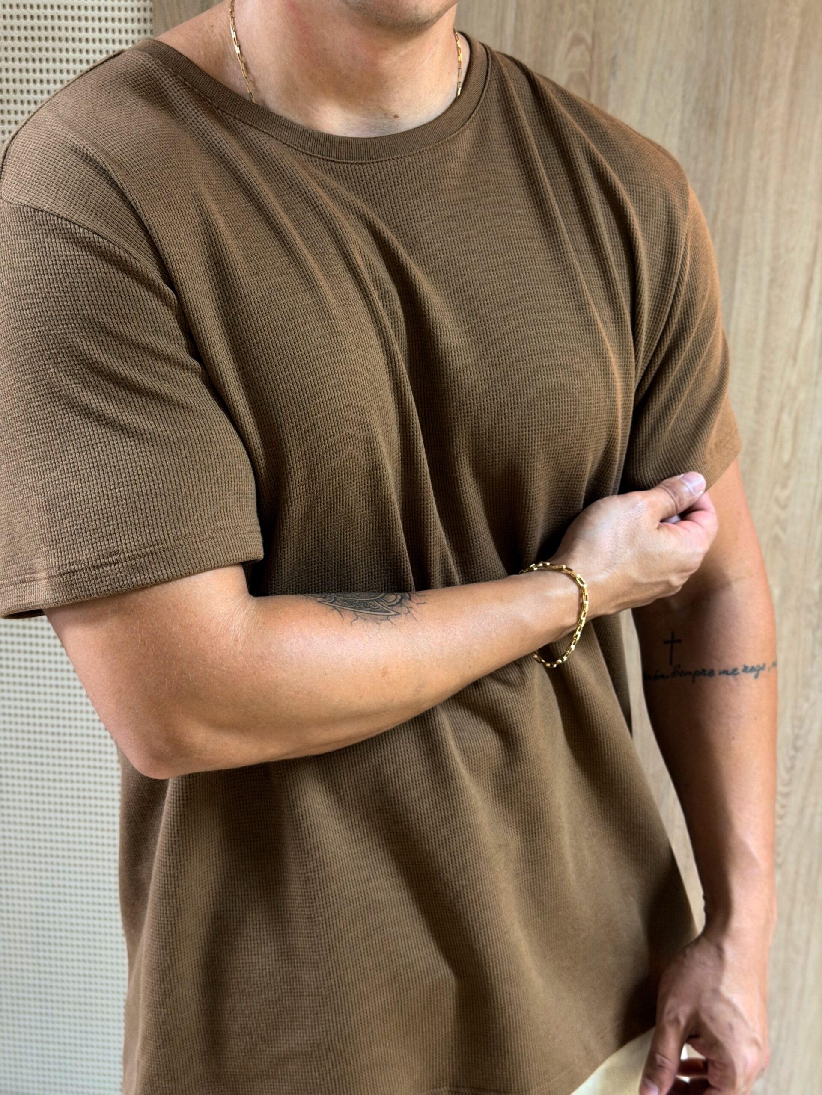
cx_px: 411
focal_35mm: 48
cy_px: 548
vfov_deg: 39.7
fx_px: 1520
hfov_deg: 30.3
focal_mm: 6.76
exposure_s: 1/40
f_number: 1.78
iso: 320
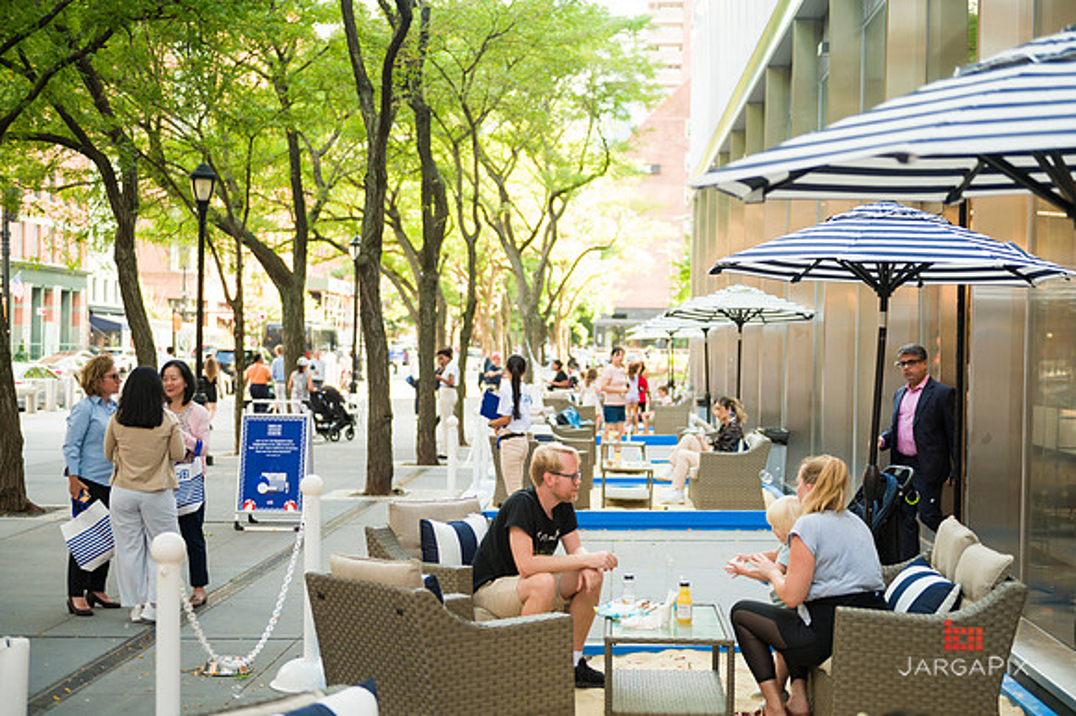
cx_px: 538
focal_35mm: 52
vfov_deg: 26.0
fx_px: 1553
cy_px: 358
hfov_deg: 38.2
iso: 800
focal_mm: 52
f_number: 3.2
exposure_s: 1/500
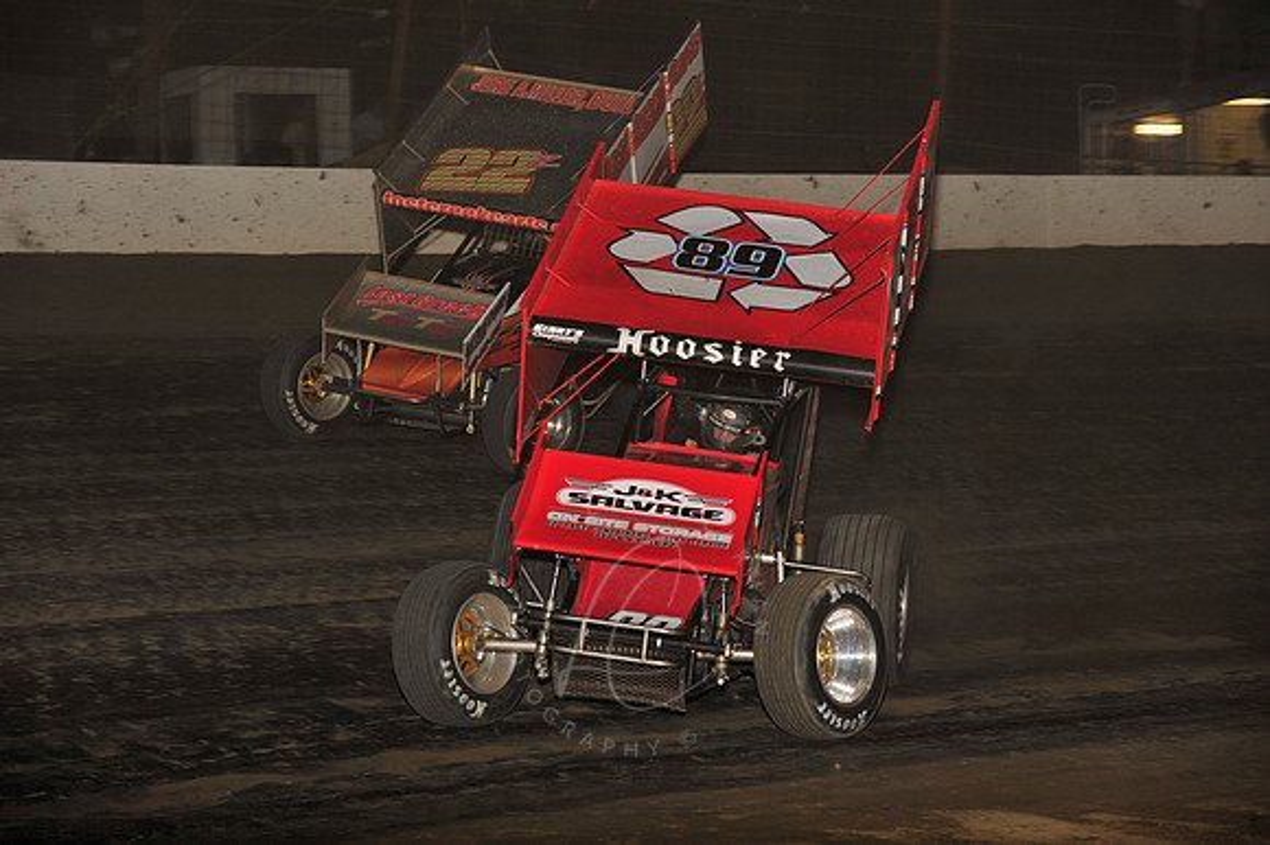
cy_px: 422
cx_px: 635
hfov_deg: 16.4
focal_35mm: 125
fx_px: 4407
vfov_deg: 11.0
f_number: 6.3
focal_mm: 125
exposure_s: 1/320
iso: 640
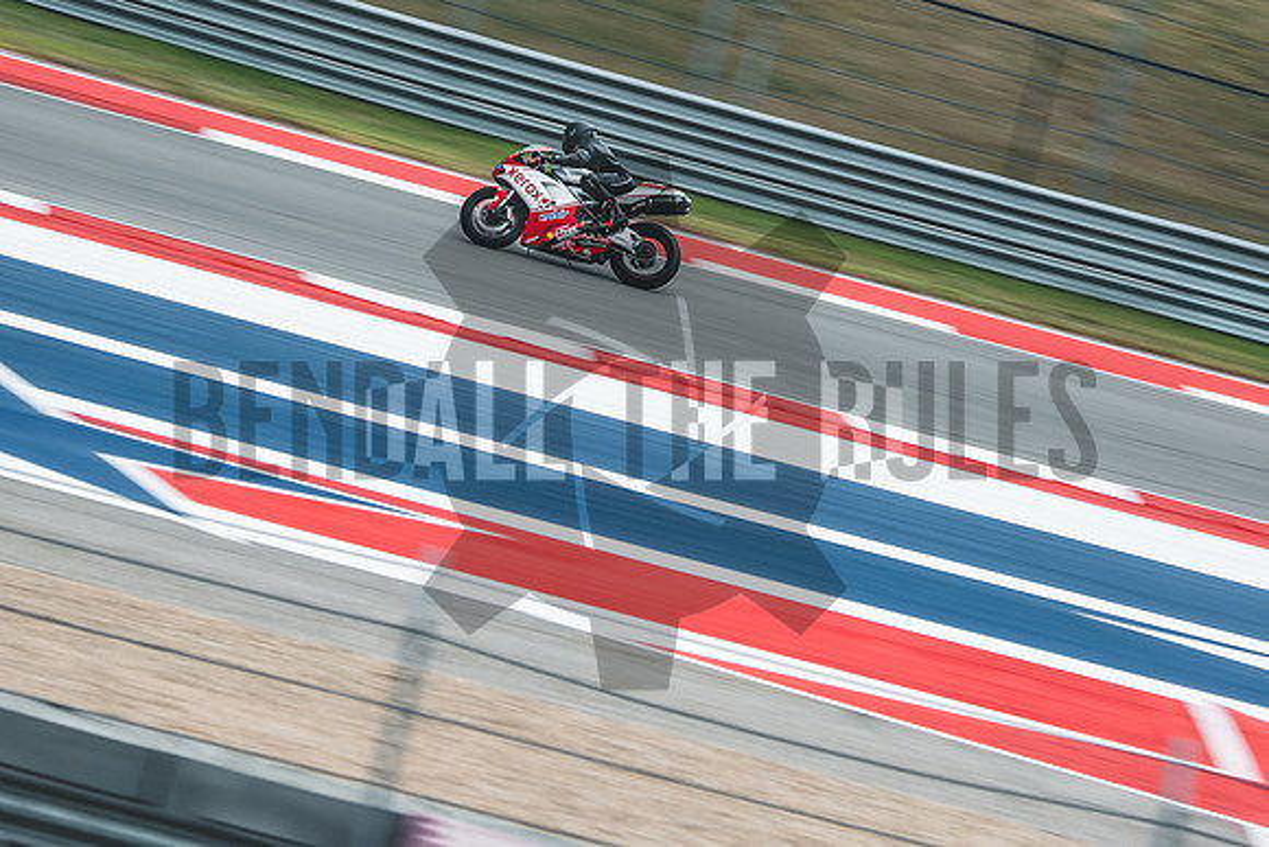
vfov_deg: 3.2
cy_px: 405
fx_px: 15327
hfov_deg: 4.7
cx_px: 599
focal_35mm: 435
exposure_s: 1/80
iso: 160
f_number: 3.2
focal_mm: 200
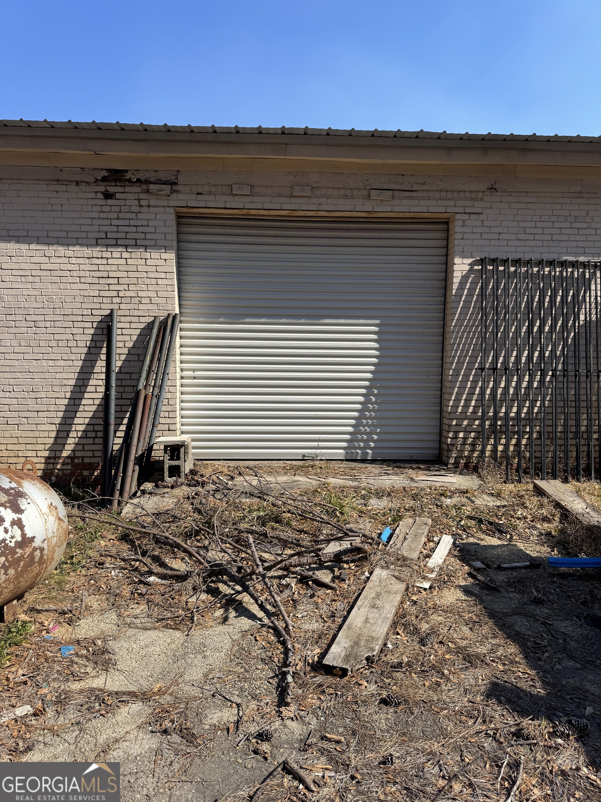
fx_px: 556
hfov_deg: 56.8
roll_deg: -1.2
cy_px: 401
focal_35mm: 24
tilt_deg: -5.1
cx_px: 300
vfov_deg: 71.6
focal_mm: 6.76
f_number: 1.78
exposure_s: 1/3096
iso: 80
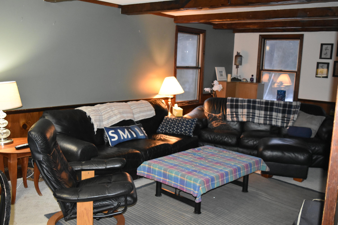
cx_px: 169
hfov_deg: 53.1
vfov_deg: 36.9
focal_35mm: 36
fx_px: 338
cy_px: 112
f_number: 4
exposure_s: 1/60
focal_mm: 24
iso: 3200
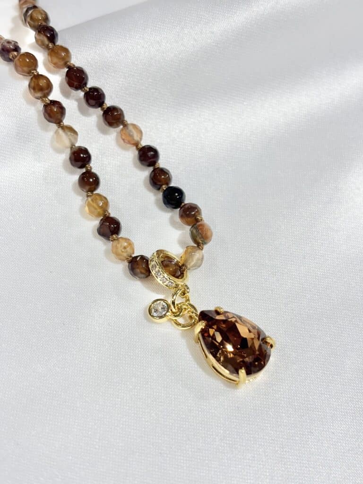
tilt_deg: -50.4
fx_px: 727
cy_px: 242
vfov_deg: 36.8
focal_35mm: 52
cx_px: 182
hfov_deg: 28.0
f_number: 1.6
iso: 32
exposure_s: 1/276
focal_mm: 5.96
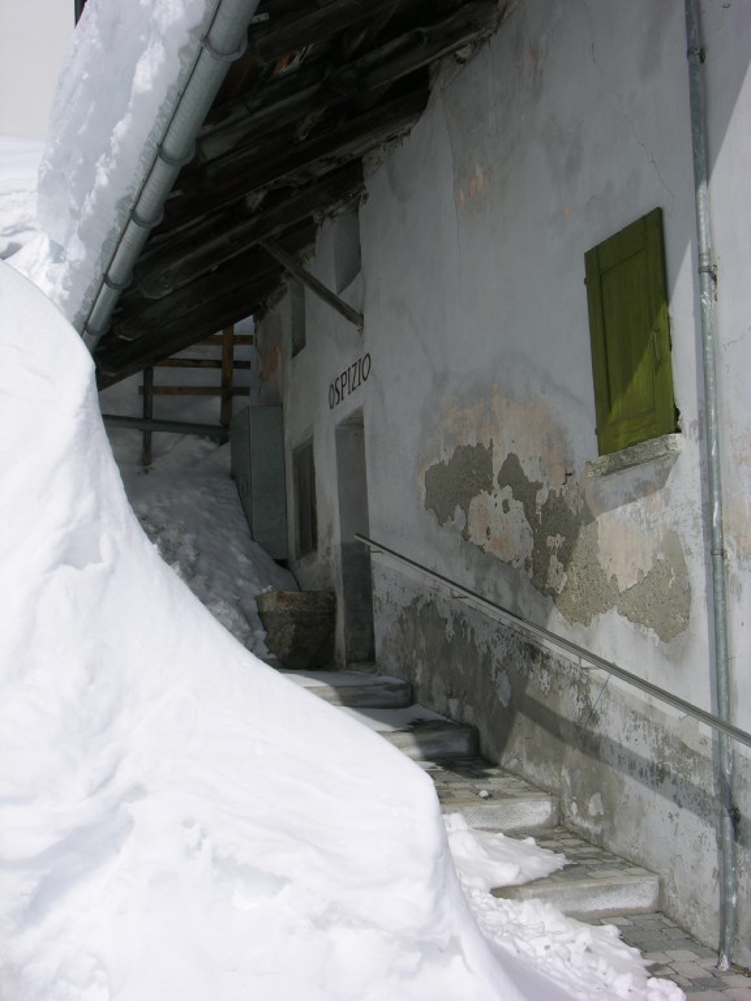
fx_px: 1446
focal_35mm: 50
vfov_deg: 38.2
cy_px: 500
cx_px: 376
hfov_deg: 29.1
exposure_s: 1/400
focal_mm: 12.7
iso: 50
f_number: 7.6
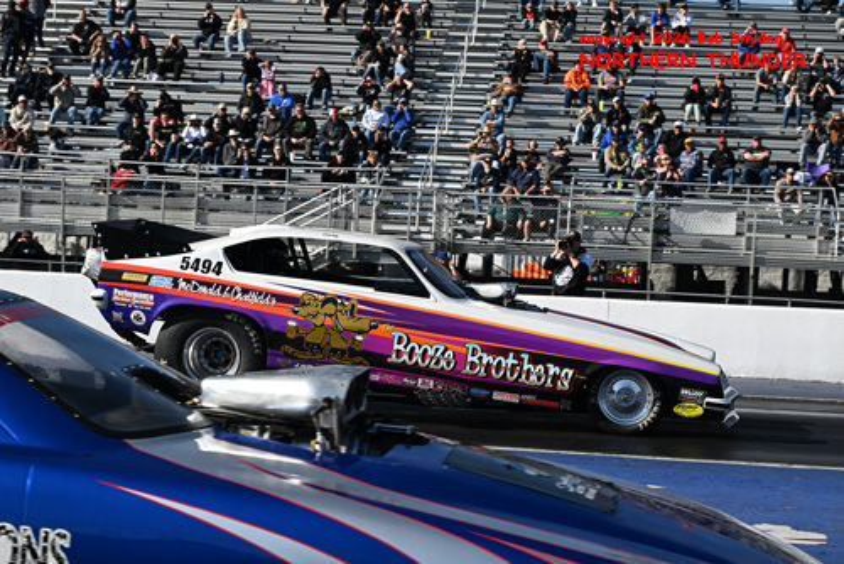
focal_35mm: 70
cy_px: 282
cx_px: 422
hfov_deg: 28.8
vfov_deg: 19.5
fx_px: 1642
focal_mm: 47
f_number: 5.6
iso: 320
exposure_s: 1/2000
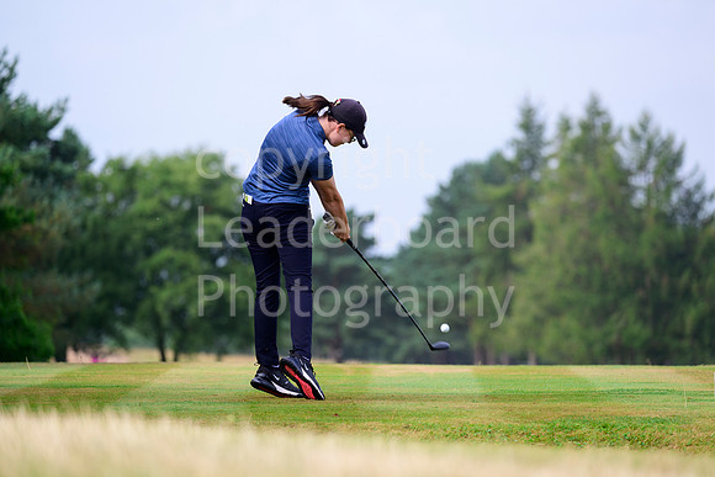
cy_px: 238
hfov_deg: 8.2
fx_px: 4966
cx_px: 358
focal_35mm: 250
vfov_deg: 5.5
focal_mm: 250
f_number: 5.6
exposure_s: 1/1250
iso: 500
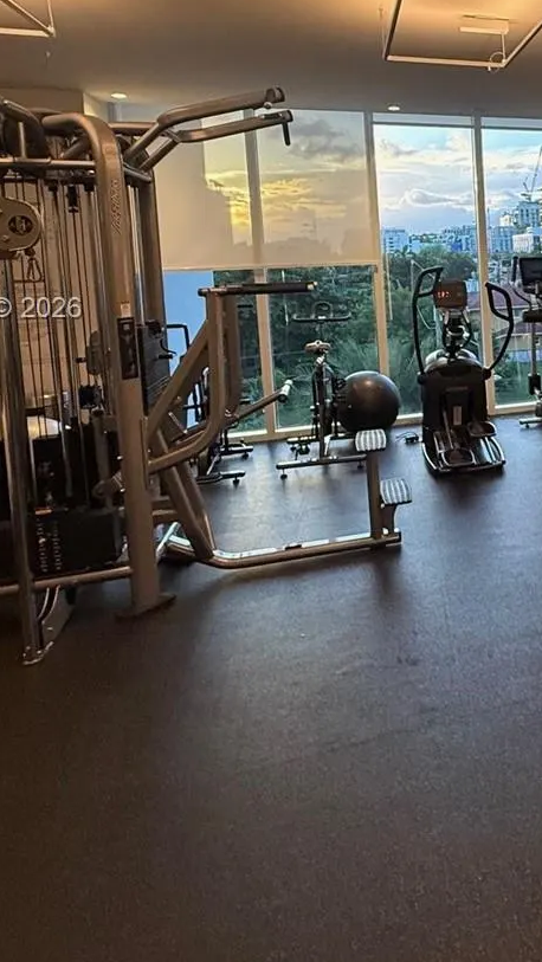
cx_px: 660
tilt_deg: -3.6
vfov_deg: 62.5
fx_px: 766
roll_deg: +1.4
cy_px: 310
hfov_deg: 32.0
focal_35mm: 30
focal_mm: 2.22
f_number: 2.2
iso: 250
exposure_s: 1/120
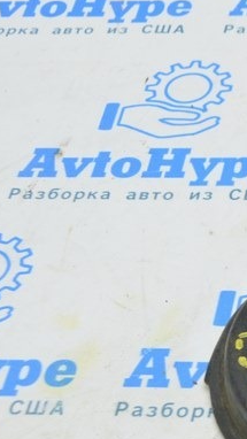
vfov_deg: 18.1
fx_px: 1373
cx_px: 479
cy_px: 284
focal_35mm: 118
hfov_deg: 9.6
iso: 400
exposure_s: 1/20
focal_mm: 28
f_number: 5.6
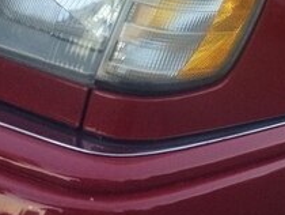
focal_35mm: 91
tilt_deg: -10.0
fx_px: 750
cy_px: -95
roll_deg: -11.5
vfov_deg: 15.2
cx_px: 292
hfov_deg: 20.7
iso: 80
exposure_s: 1/33
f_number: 2.2
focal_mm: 4.15
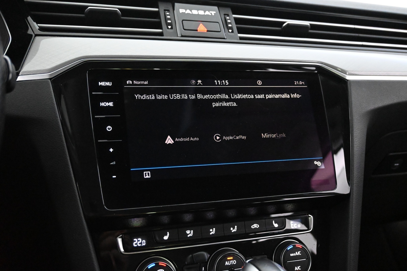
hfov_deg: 55.1
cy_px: 136
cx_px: 204
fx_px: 390
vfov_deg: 38.4
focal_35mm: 34
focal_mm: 23
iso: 9000
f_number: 4.2
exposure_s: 1/40
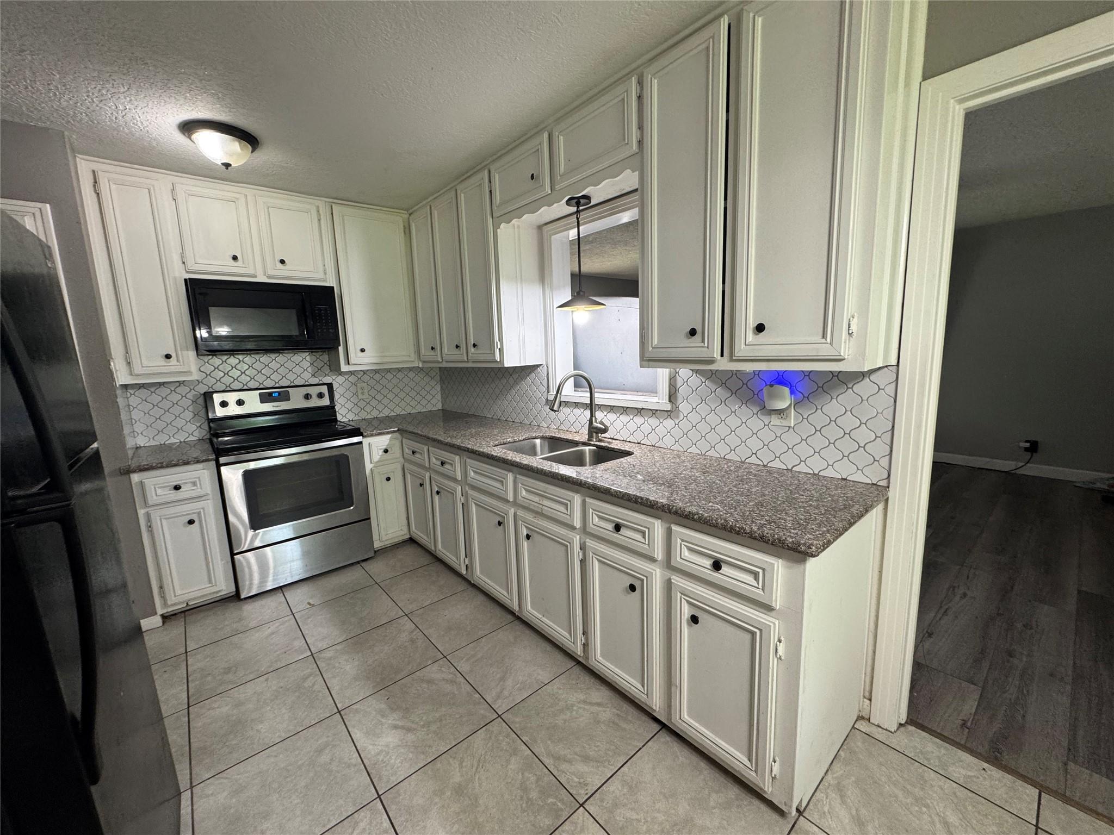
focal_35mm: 14
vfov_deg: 85.7
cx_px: 557
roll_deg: +1.4
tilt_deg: -9.4
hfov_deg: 102.1
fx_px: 451
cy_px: 418
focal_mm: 2.22
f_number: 2.2
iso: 200
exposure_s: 1/60
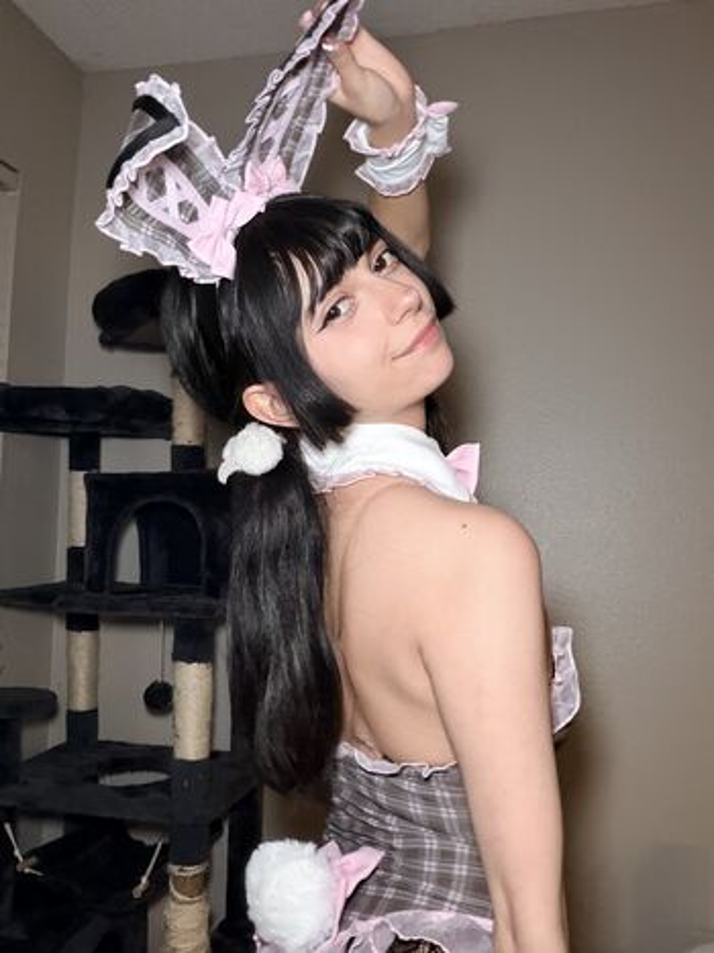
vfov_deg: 60.0
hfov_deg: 46.8
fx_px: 825
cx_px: 357
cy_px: 476
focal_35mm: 30
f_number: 1.9
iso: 500
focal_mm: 2.71
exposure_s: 1/30
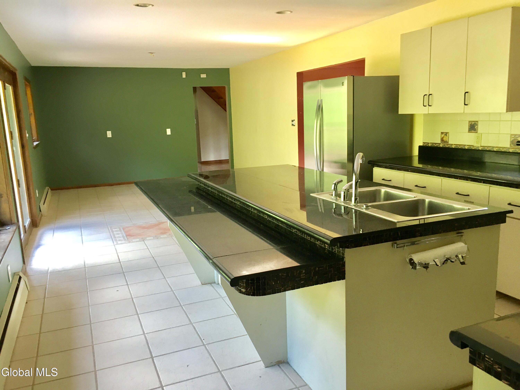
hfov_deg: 61.7
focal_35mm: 29
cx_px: 260
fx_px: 436
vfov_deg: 48.2
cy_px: 195
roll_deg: +2.6
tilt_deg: -10.8
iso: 80
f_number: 2.2
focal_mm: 4.15
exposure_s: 1/30
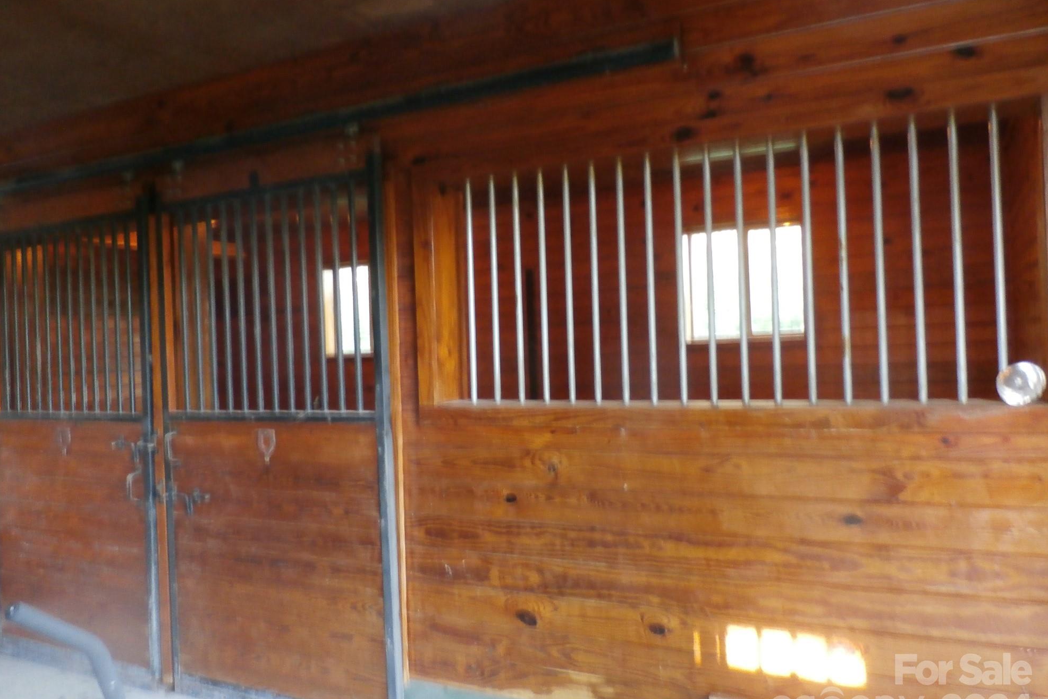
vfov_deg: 47.9
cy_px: 346
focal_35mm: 27
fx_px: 786
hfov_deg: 67.4
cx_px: 526
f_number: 3
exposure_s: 1/8
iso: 400
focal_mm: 4.5
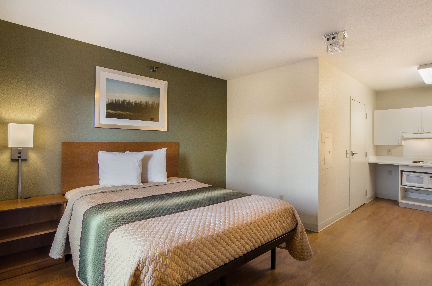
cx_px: 216
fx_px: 216
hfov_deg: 90.1
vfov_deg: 67.1
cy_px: 143
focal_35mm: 18
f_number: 8
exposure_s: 4
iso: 400
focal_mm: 12
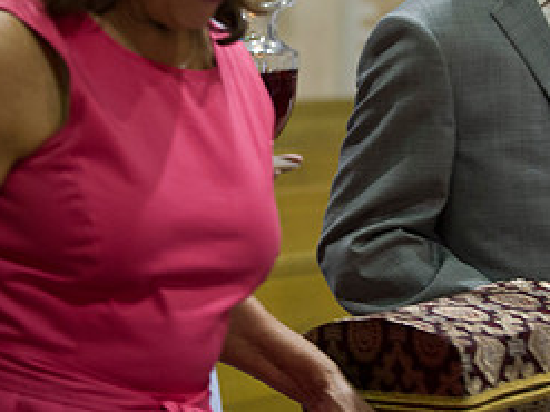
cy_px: 87
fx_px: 2509
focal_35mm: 158
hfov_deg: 12.5
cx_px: 314
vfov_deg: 9.4
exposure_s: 1/60
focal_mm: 70
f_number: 2.8
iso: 1600
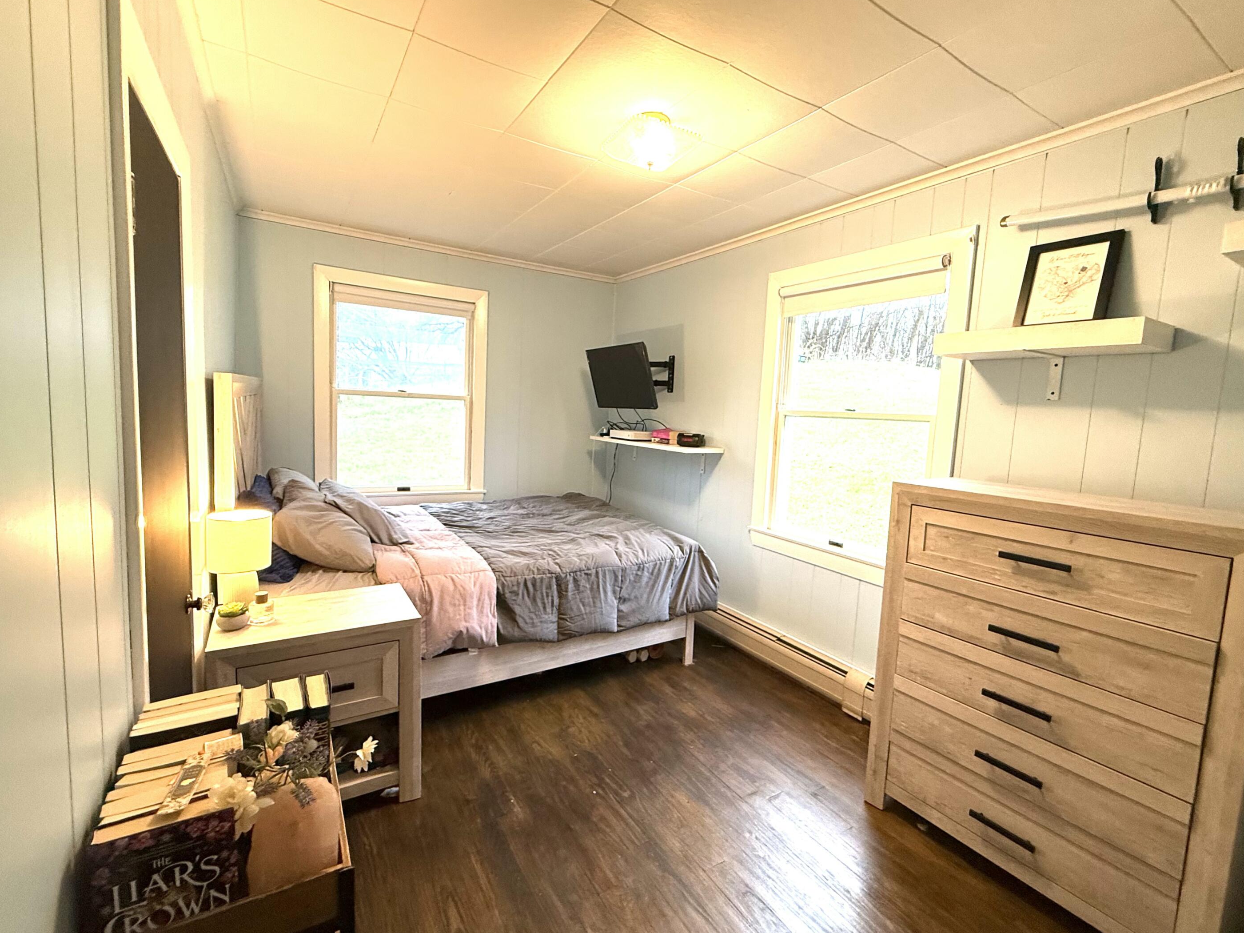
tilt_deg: -5.5
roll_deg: -0.7
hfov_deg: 98.2
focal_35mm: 15
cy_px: 466
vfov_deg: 81.7
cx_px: 628
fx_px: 539
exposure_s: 1/60
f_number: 2.2
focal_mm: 2.22
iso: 250
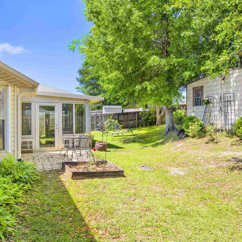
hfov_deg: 58.9
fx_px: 214
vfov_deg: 59.1
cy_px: 121
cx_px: 135
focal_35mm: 27
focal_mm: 21
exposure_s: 1/200
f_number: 11
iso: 200
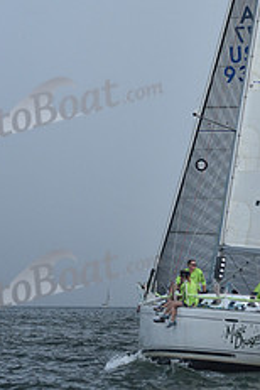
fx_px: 1907
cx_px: 251
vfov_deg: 11.6
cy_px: 2
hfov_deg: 7.8
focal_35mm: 176
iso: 400
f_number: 3.2
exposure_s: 1/640
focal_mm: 70
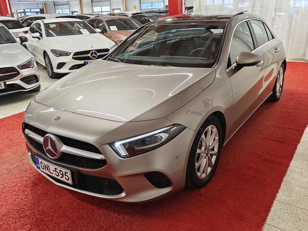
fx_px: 276
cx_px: 154
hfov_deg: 58.4
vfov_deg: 45.4
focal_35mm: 31
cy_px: 116
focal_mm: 5.59
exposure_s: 1/60
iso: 64
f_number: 1.8
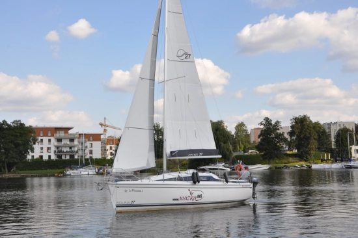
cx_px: 179
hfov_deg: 38.9
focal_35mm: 51
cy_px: 119
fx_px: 507
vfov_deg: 26.5
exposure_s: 1/160
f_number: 13
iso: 200
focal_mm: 34
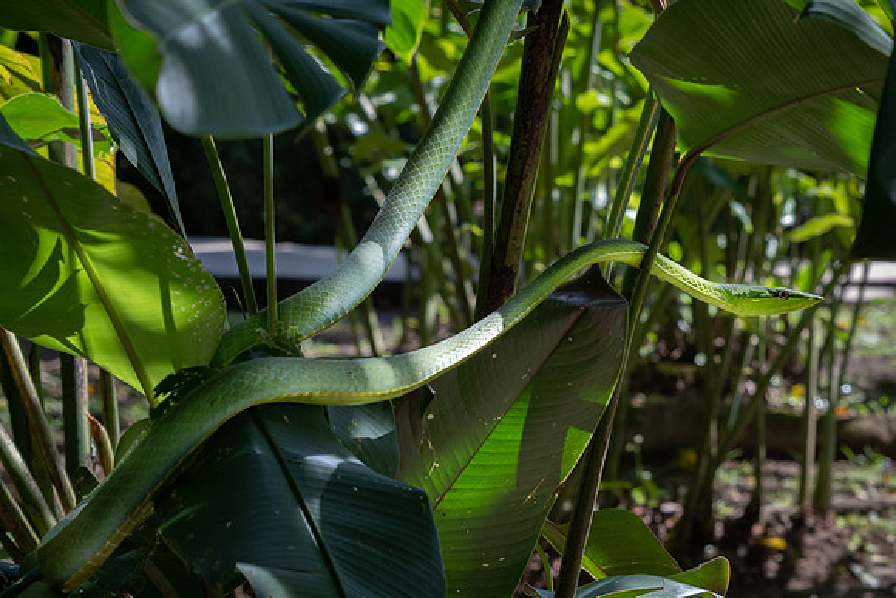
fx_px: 3615
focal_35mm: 145
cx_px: 408
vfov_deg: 9.4
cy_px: 376
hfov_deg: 14.1
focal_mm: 62
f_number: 7.1
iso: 250
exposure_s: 1/200
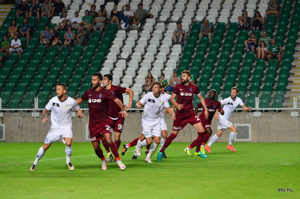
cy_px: 100
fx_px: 2058
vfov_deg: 5.5
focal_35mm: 248
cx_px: 150
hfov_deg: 8.3
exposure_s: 1/320
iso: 1800
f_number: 5
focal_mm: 165
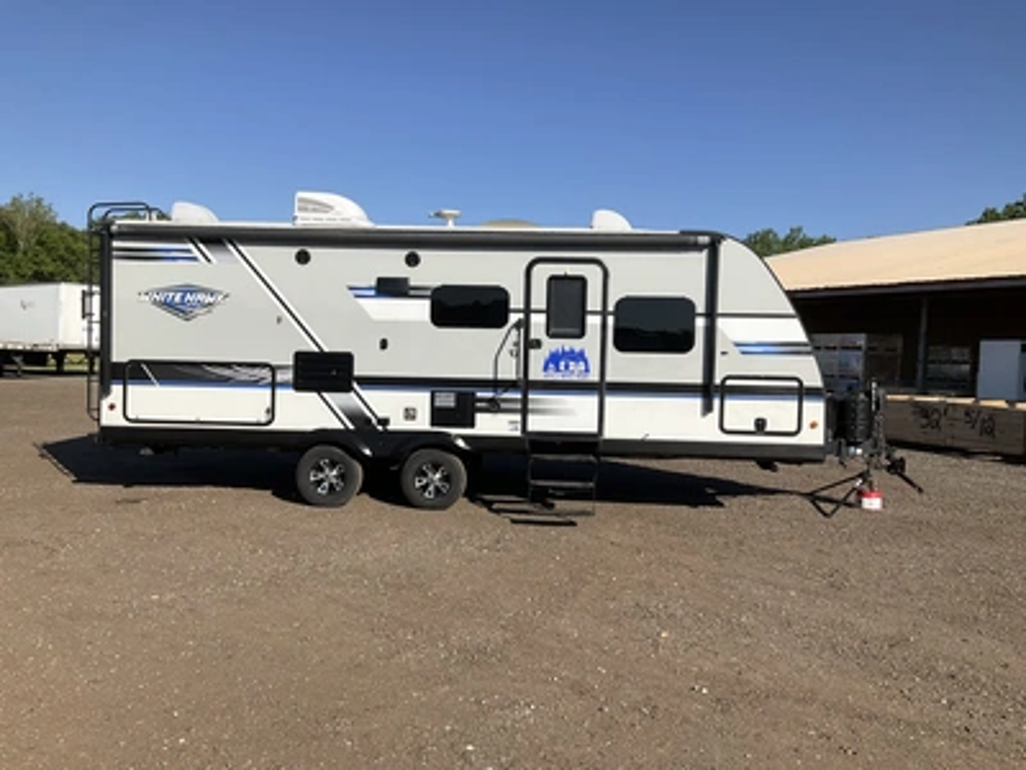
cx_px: 513
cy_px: 385
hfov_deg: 61.7
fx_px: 860
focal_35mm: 29
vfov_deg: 48.2
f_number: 1.8
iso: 25
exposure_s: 1/2667
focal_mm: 3
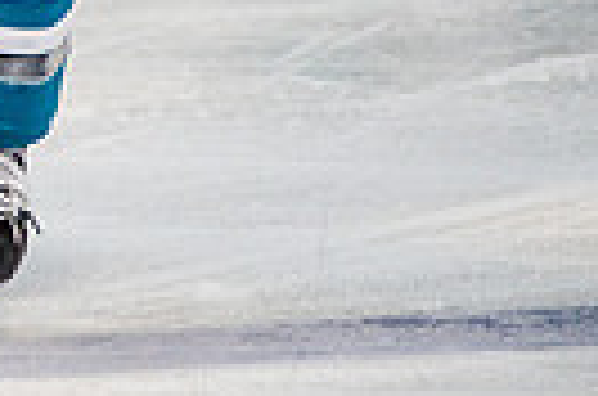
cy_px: -307
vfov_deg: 0.8
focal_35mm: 1816
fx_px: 30094
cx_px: -882
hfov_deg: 1.1
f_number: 3.2
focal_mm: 300
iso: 1250
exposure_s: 1/3200
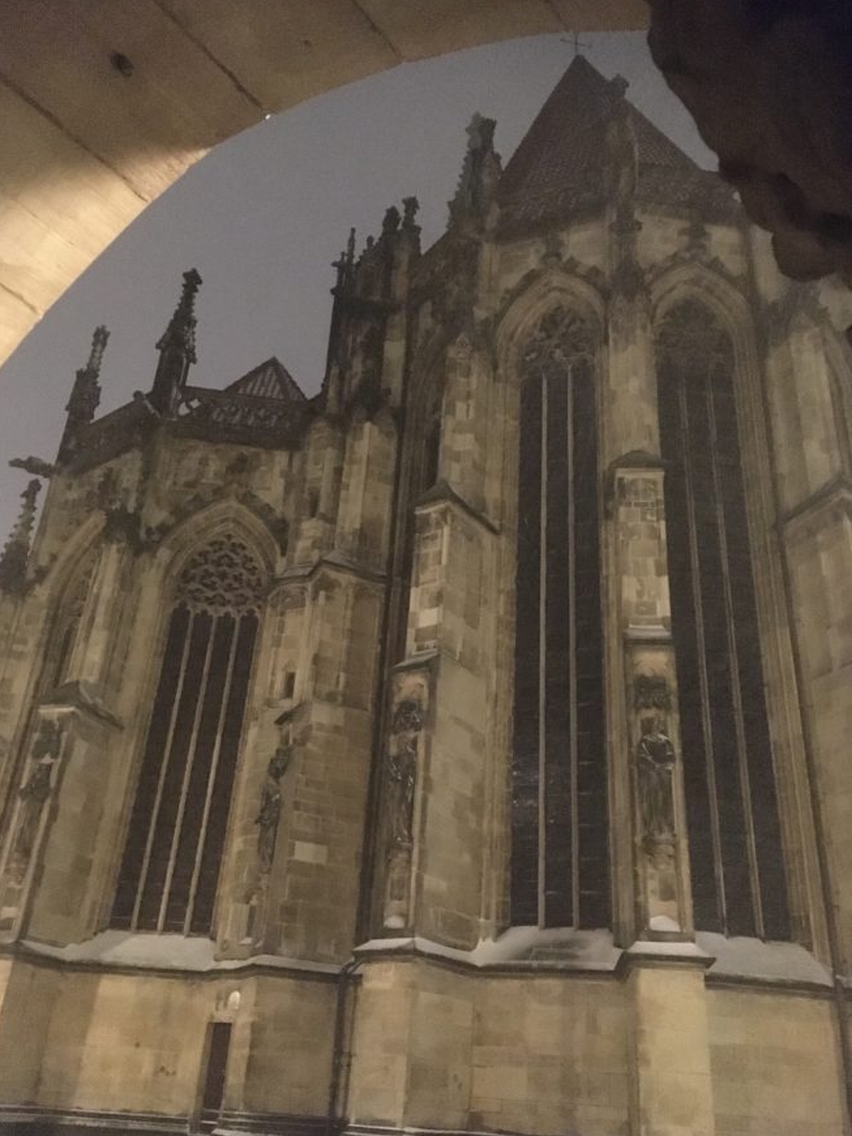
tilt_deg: +27.1
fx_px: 985
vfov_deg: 60.0
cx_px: 416
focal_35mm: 30
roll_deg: -2.7
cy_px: 578
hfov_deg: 46.8
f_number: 2.2
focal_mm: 4.15
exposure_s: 1/17
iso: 2000
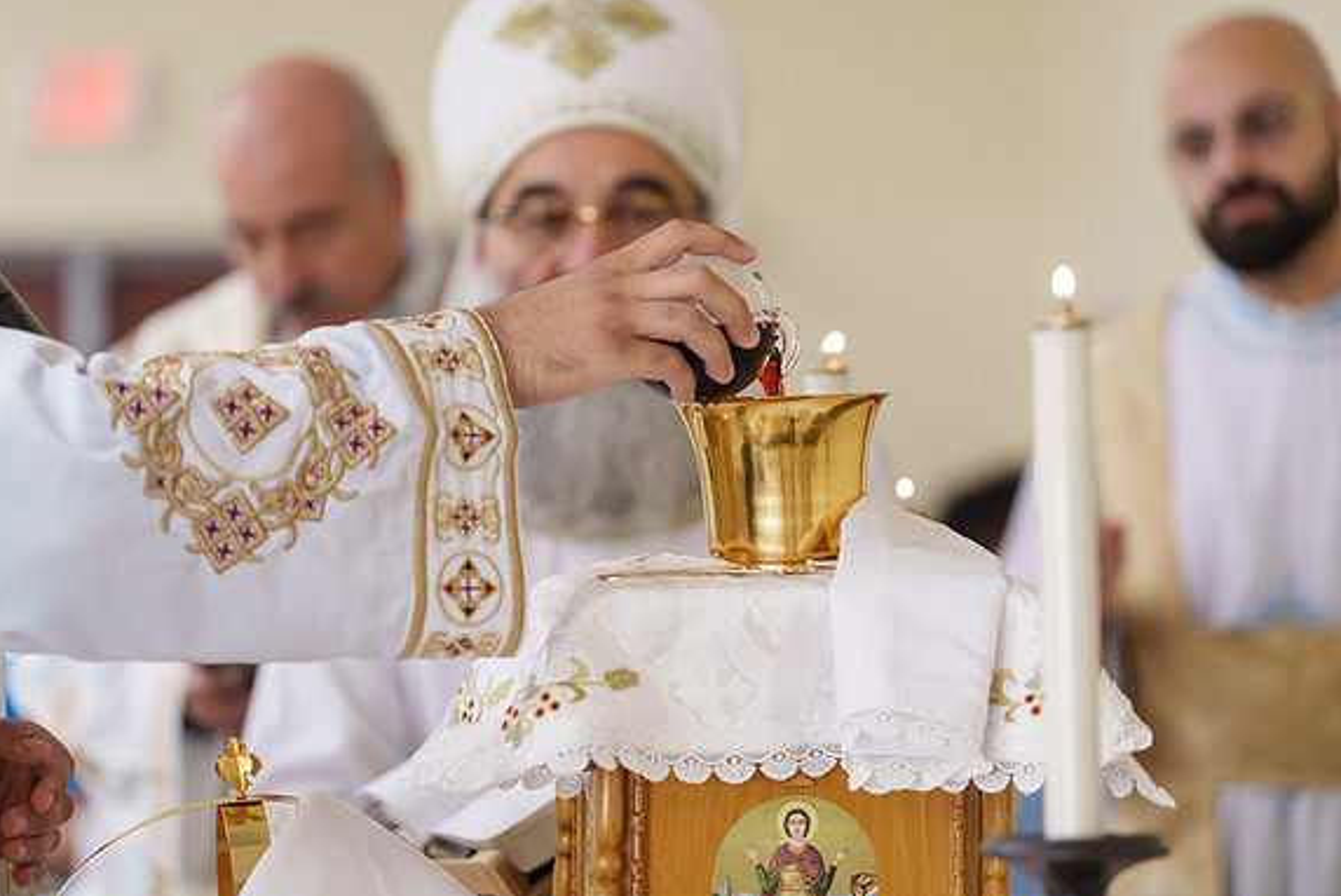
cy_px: 447
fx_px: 5516
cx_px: 673
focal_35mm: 148
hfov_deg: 13.9
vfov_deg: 9.3
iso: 1600
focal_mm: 146
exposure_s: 1/160
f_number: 2.8
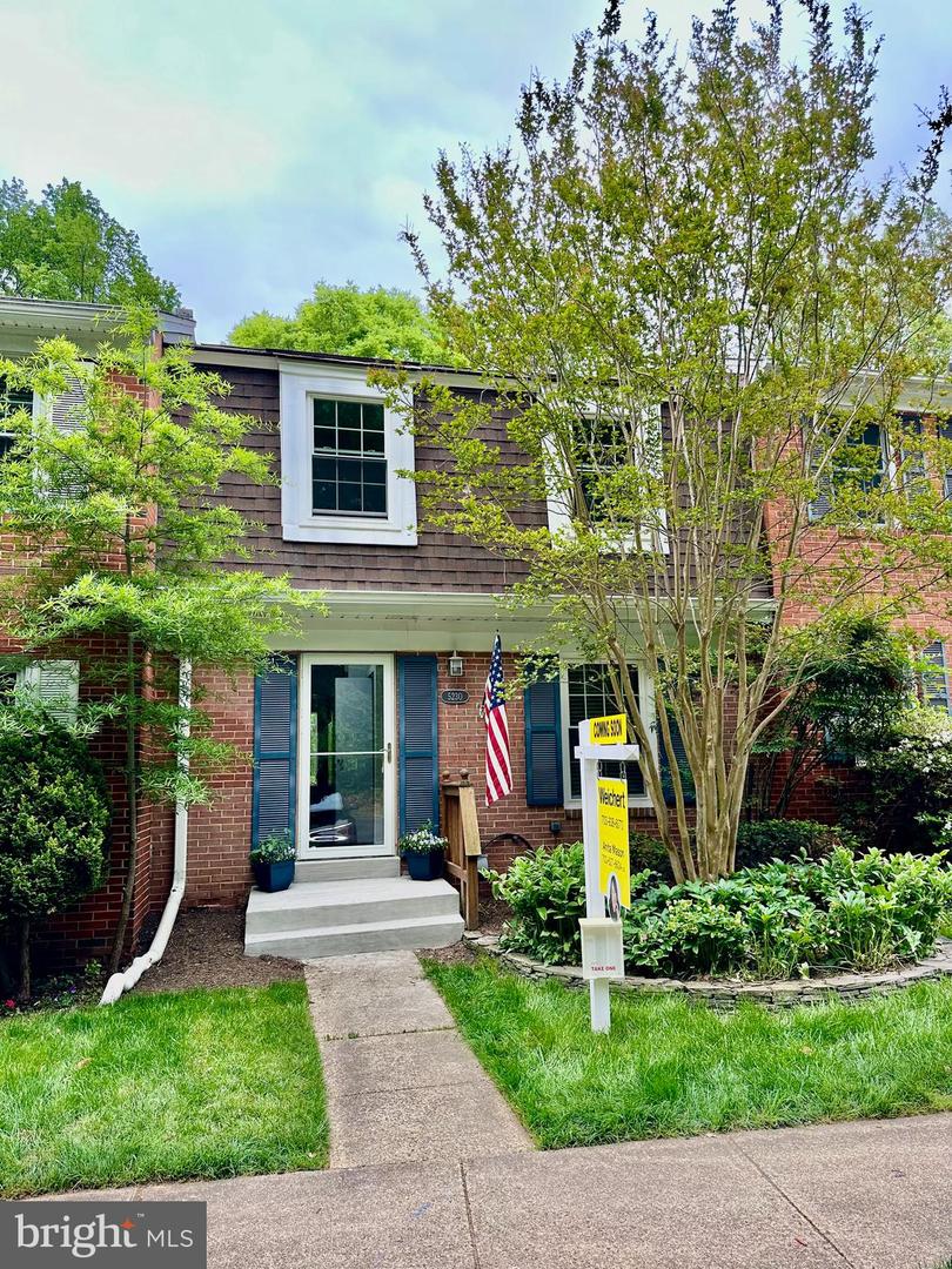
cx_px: 476
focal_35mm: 24
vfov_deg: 71.6
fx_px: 880
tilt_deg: +8.1
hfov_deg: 56.8
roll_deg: +1.6
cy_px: 634
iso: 80
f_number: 1.78
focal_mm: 6.86
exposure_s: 1/370
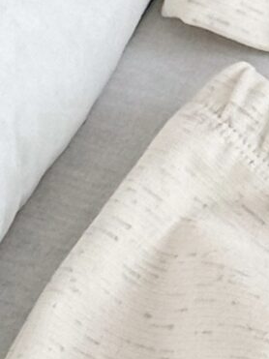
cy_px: 166
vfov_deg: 6.0
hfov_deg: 4.4
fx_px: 3432
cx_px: 542
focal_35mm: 331
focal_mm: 6.76
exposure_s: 1/600
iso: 64
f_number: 1.8
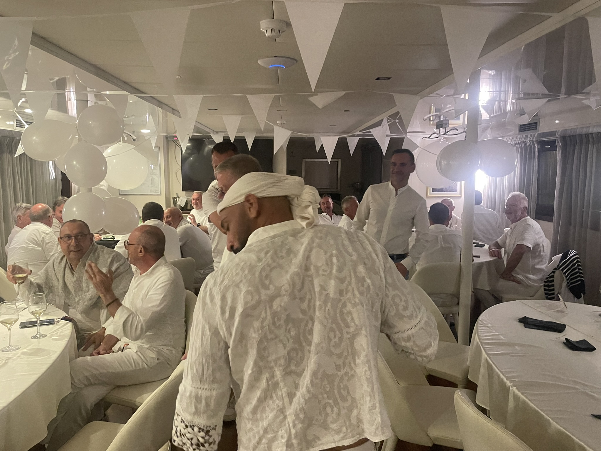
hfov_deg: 67.3
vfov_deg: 53.1
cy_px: 226
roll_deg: +0.5
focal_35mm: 26
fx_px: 451
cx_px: 300
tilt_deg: -5.7
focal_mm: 4.2
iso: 640
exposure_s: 1/34
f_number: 1.6
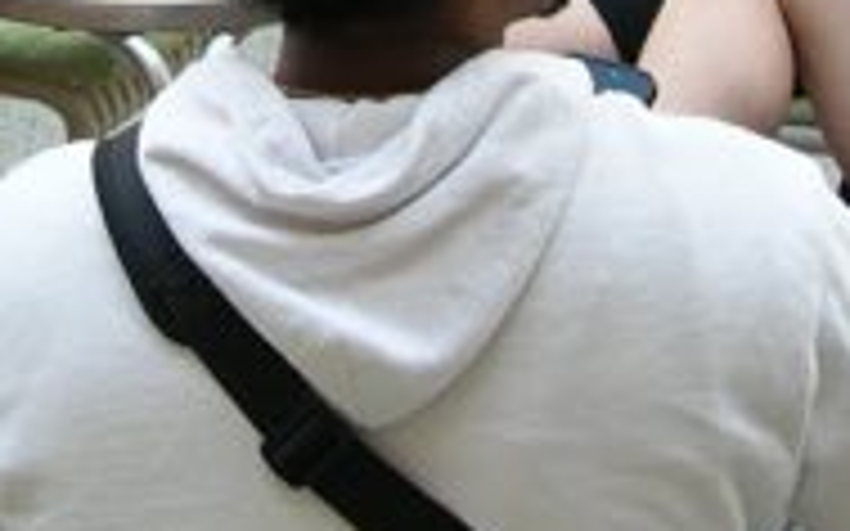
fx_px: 2802
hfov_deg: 17.2
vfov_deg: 10.5
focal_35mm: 121
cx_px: 270
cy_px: -200
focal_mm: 6
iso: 50
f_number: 2.7
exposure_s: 1/252
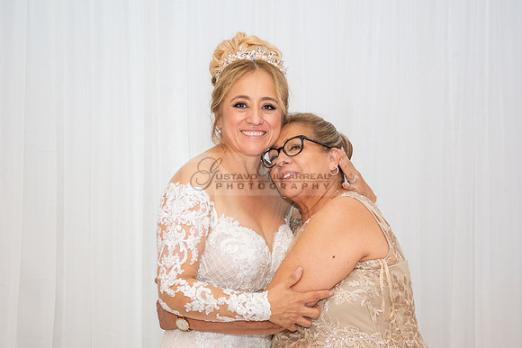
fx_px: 1138
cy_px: 245
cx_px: 249
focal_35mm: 78
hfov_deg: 25.8
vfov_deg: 17.3
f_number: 2.8
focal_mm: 45
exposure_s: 1/125
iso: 640
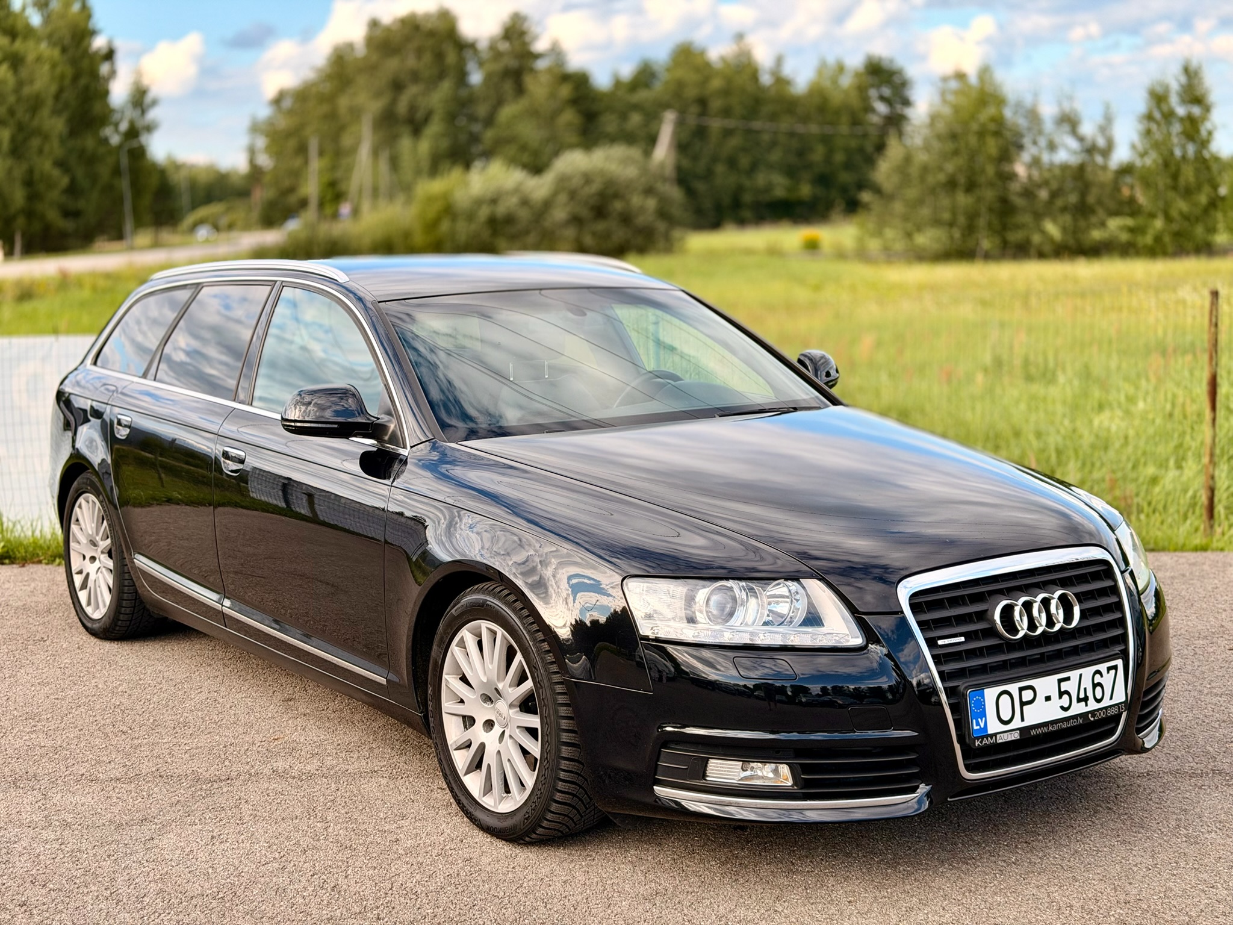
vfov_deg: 30.3
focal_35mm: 48
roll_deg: +2.2
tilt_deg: -8.6
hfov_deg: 39.7
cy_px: 462
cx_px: 616
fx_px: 1710
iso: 80
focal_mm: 6.76
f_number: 1.78
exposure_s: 1/1429
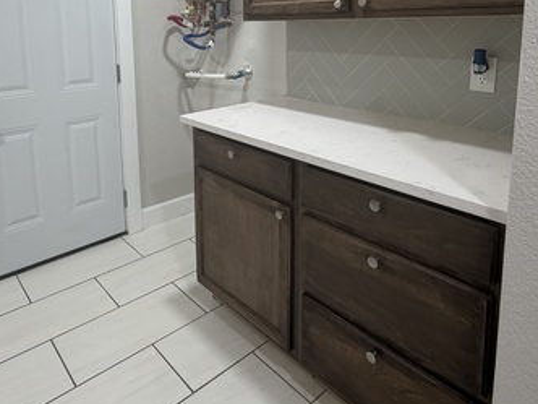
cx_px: 228
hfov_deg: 65.0
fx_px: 420
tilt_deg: -7.2
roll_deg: +1.4
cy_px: 76
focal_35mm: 27
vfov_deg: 48.2
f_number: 2.2
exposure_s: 1/60
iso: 200
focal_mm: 2.22
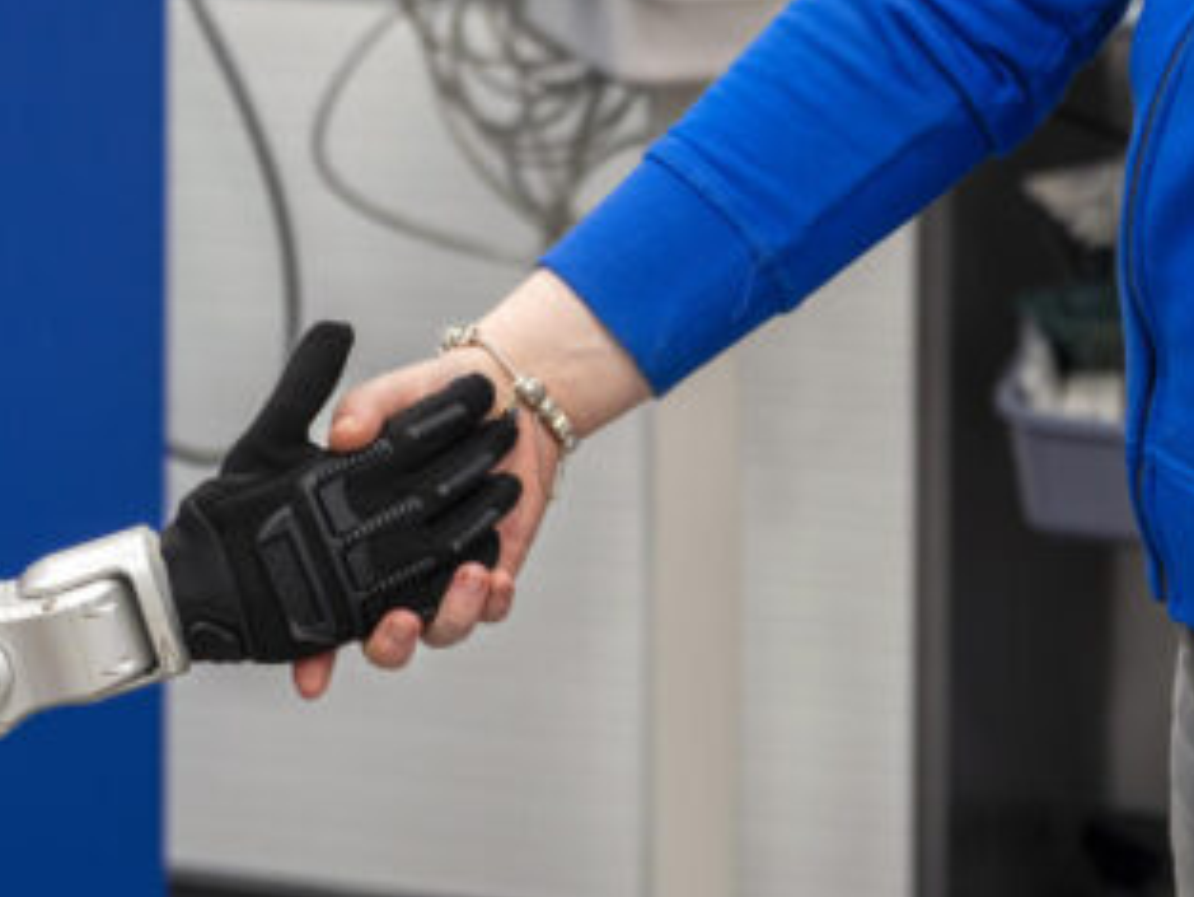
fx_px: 5314
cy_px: -334
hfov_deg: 12.8
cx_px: 637
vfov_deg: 9.4
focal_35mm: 154
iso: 160
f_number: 2.5
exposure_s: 1/100
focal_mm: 49
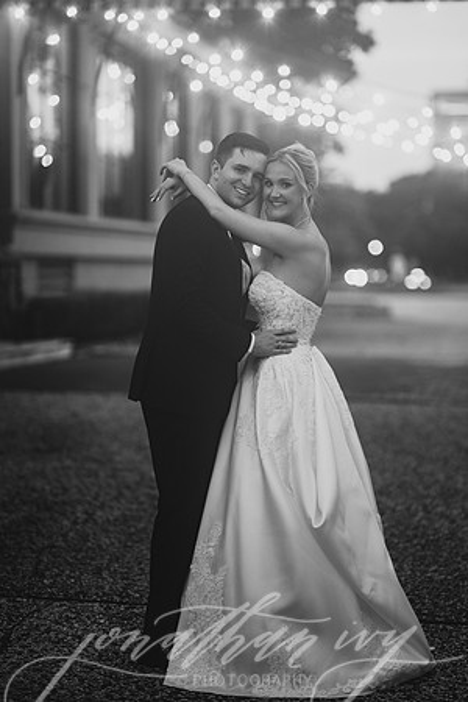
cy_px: 351
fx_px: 1657
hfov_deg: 16.1
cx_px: 234
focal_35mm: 85
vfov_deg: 23.9
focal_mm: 85
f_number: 1.8
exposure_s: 1/80
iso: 500
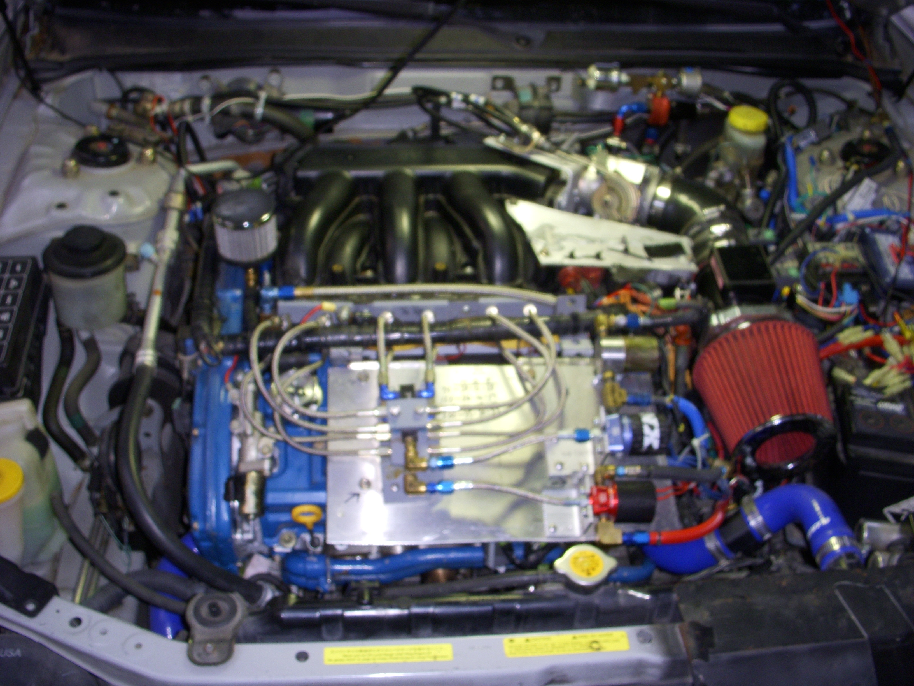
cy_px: 343
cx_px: 457
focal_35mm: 38
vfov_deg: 37.7
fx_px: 1003
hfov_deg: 49.0
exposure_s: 1/30
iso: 100
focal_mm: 6.3
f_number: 3.3
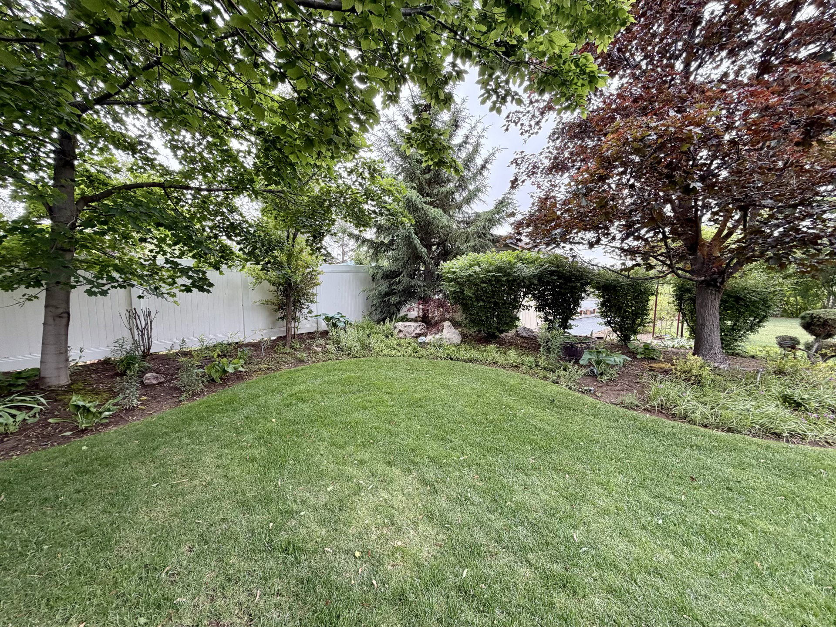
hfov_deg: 102.1
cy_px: 314
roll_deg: -0.6
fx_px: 338
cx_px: 418
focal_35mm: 14
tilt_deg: -5.9
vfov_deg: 85.7
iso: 64
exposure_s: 1/129
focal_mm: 2.22
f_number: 2.2
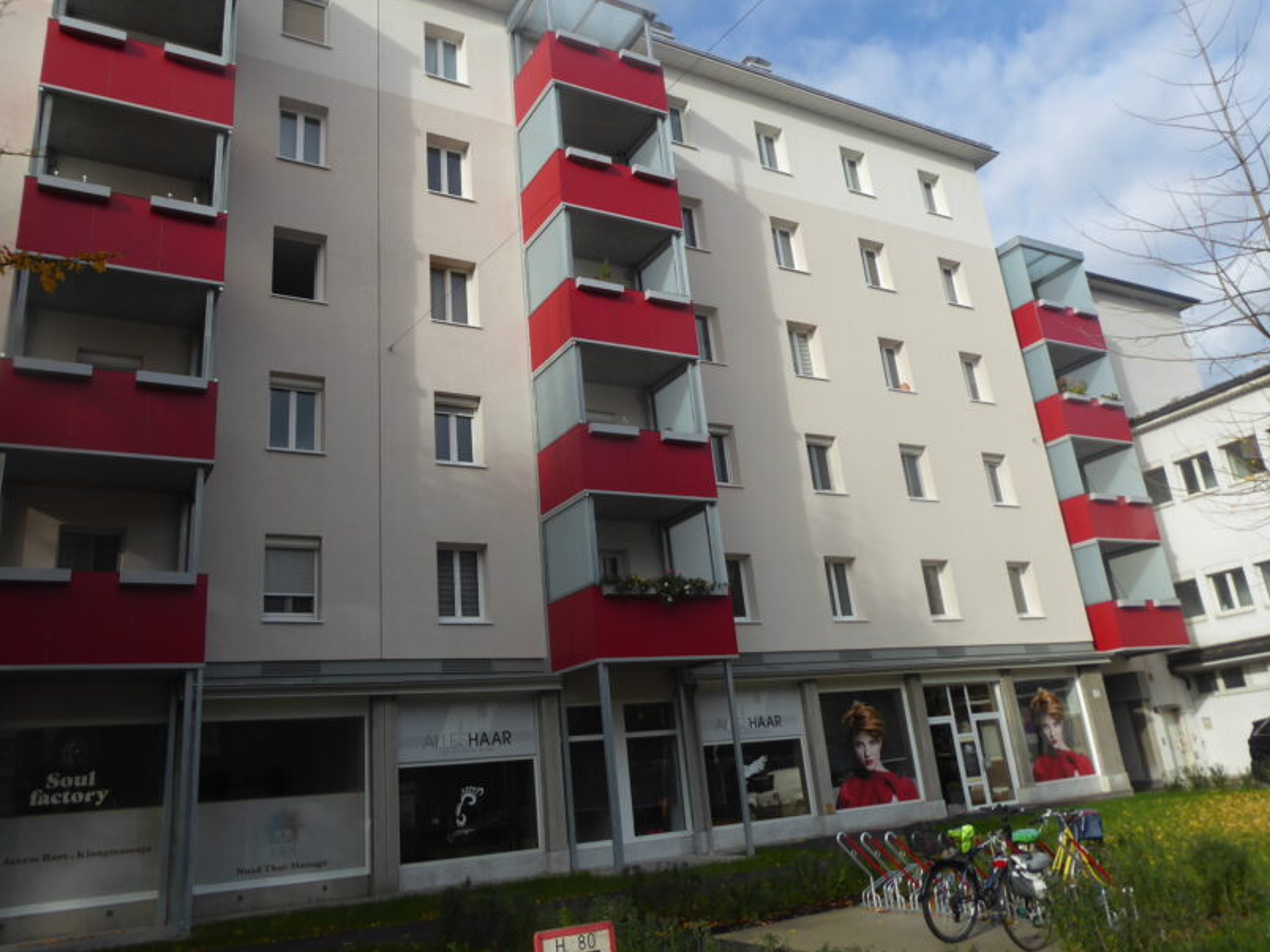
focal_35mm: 28
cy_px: 427
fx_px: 1027
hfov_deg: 63.4
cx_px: 610
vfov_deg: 49.7
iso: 80
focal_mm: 4.3
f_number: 3.3
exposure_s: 1/640
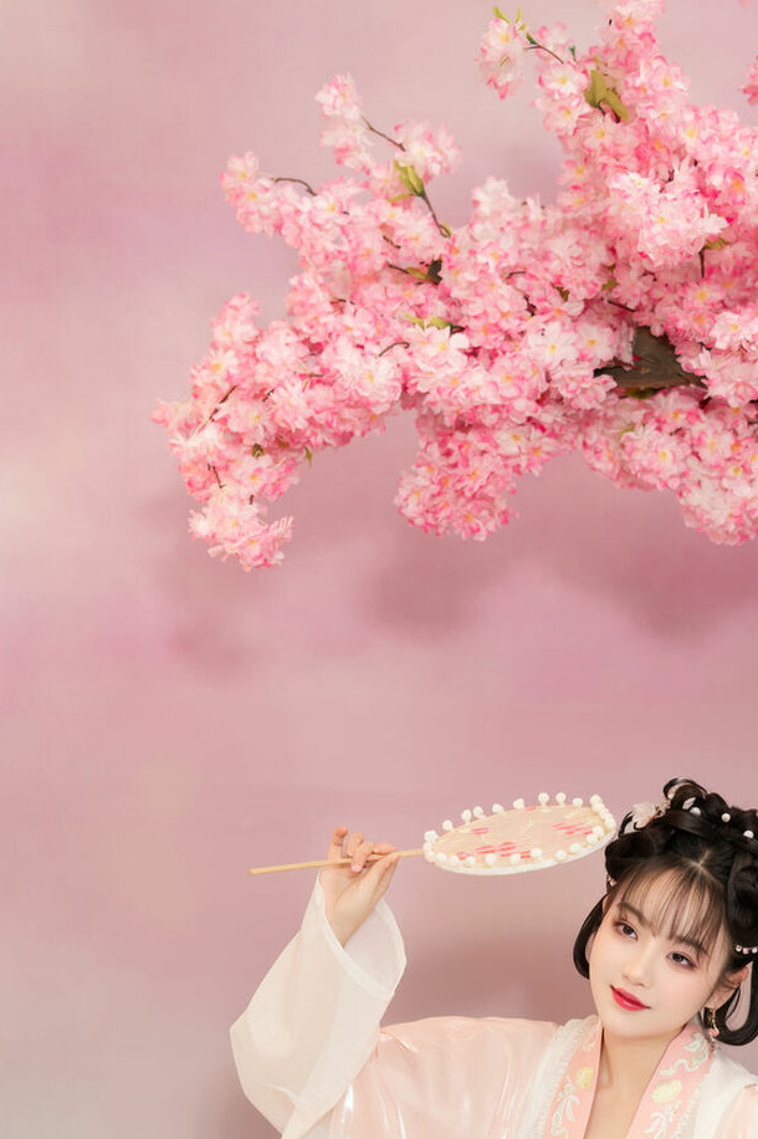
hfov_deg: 15.8
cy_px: 847
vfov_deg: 23.4
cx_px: 500
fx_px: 2718
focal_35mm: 86
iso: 100
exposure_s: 1/100
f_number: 2.2
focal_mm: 50
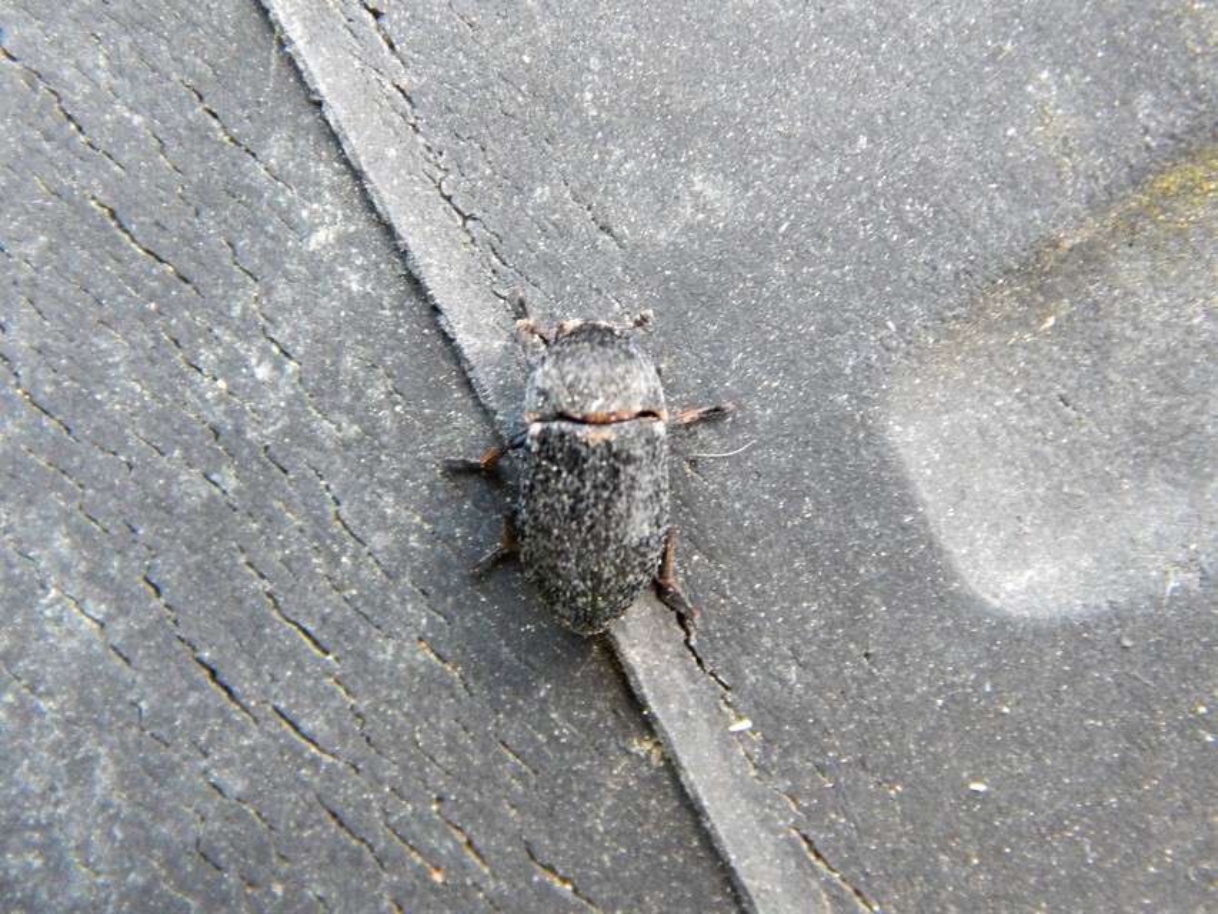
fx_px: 4610
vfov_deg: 11.3
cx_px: 609
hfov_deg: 15.1
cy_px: 457
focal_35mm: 131
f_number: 4.8
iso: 640
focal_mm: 23.4
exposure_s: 1/15
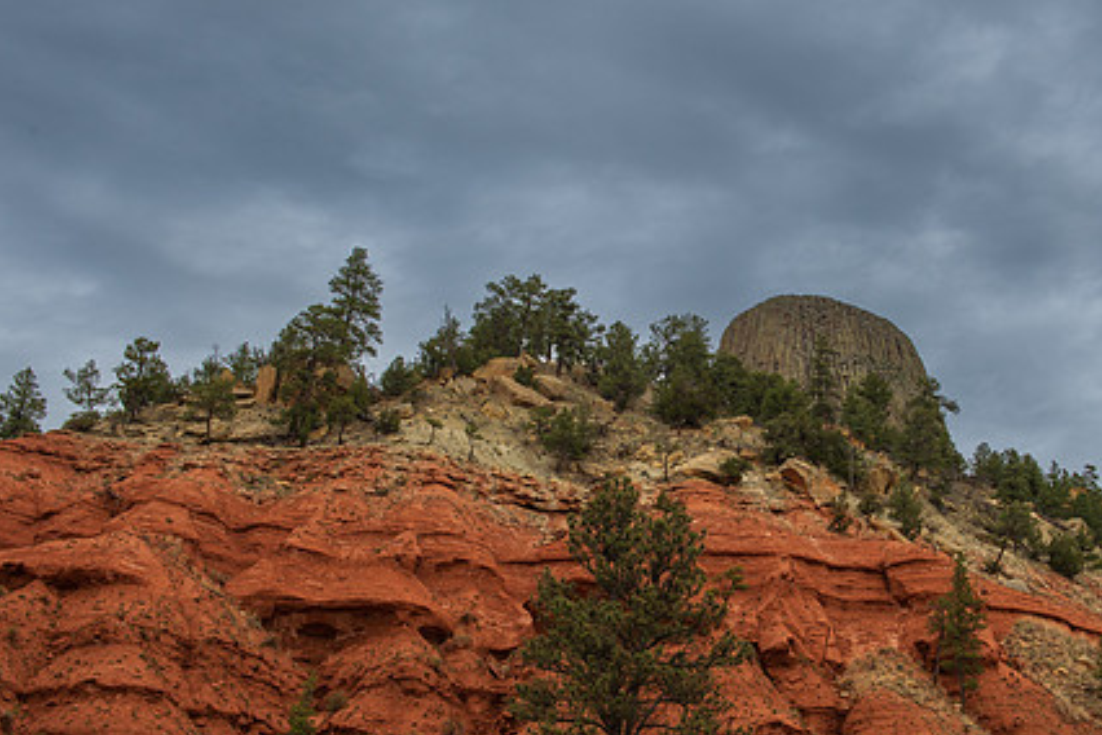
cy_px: 393
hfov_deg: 40.1
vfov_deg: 27.5
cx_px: 680
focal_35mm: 49
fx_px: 1500
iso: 250
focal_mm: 36
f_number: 11
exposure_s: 1/640
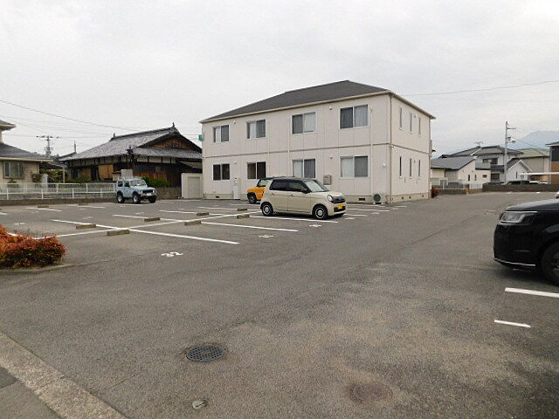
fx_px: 371
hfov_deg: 73.9
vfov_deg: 58.9
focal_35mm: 23
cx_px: 280
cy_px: 210
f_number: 6
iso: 125
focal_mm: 4
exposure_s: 1/500
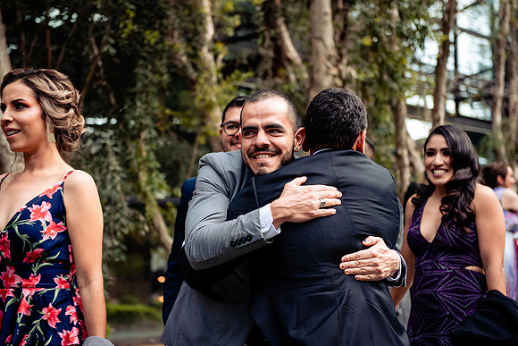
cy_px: 173
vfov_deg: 19.5
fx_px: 1007
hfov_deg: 28.8
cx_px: 259
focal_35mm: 70
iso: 500
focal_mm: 70
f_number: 3.5
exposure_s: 1/125
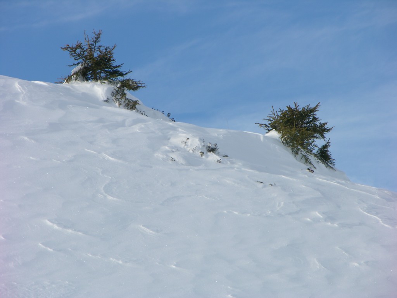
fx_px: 3211
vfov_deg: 5.3
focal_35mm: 280
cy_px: 149
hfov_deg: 7.1
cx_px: 198
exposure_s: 1/255
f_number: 5.9
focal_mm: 71.2
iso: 50
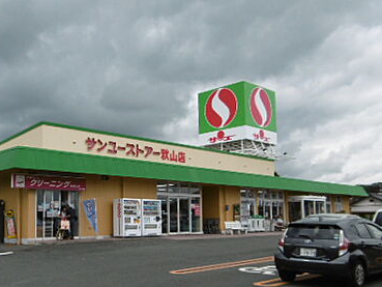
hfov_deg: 47.2
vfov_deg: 36.6
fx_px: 431
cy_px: 182
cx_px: 133
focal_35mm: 39
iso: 100
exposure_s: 1/160
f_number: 7.8
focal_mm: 4.3
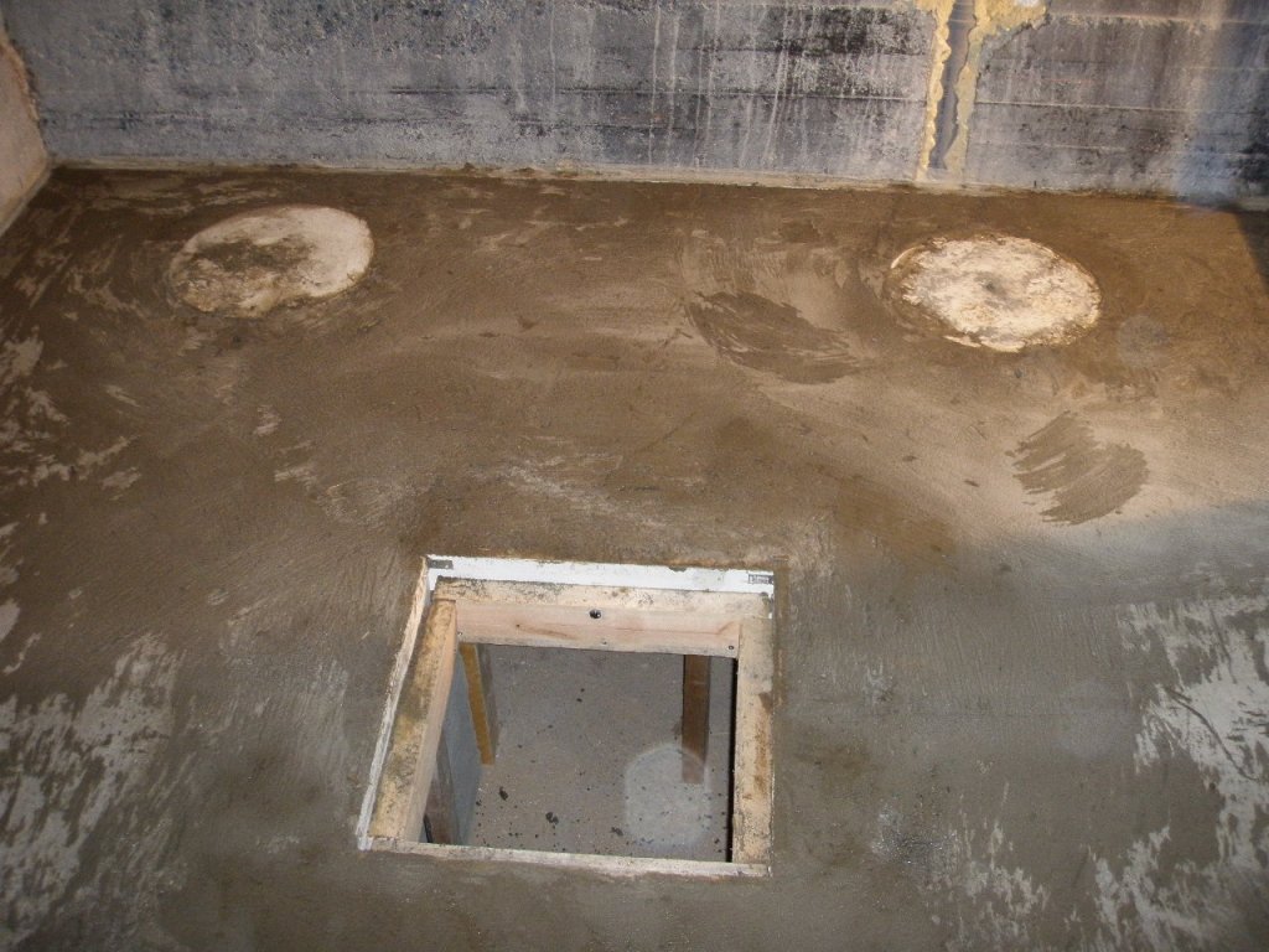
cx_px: 634
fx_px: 1393
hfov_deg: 49.0
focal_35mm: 38
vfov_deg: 37.7
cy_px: 476
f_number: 3.5
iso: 320
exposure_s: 1/30
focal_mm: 6.7
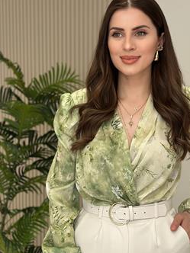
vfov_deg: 25.2
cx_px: 128
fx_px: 564
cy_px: 166
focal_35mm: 77
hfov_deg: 19.1
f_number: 1.78
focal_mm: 6.86
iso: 80
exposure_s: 1/437
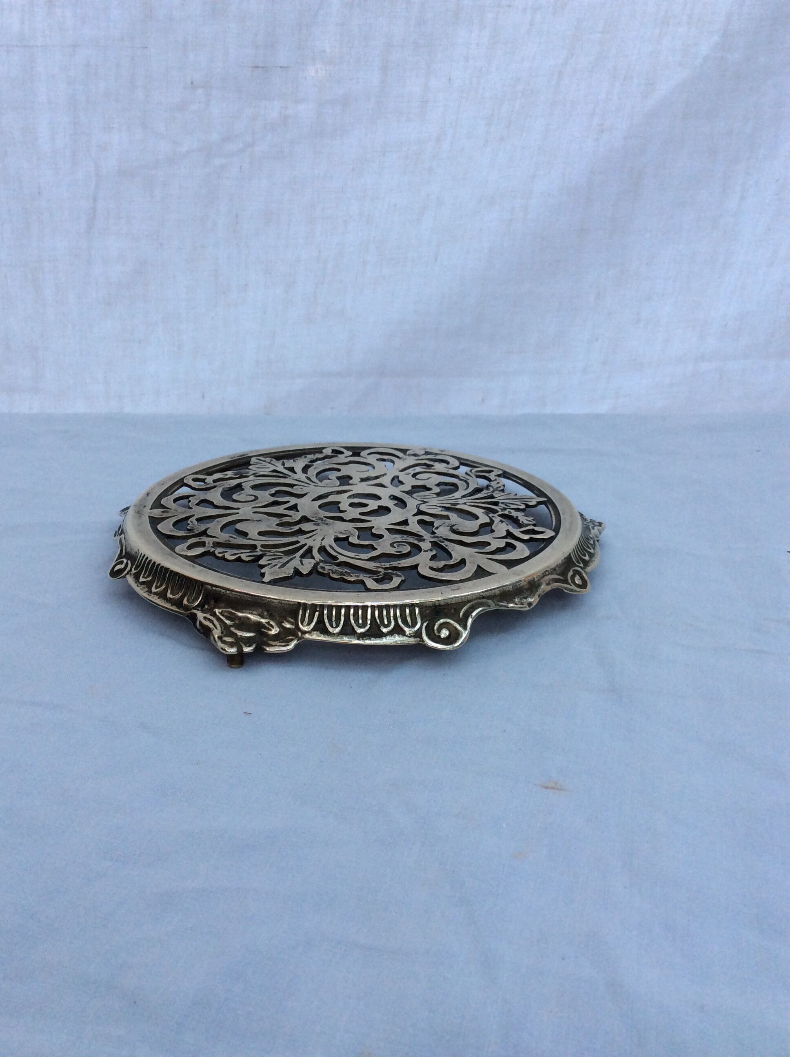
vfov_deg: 56.9
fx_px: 976
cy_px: 528
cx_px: 395
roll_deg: -0.9
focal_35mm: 32
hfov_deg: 44.1
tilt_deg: -22.9
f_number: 2.4
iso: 40
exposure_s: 1/50
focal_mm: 3.3
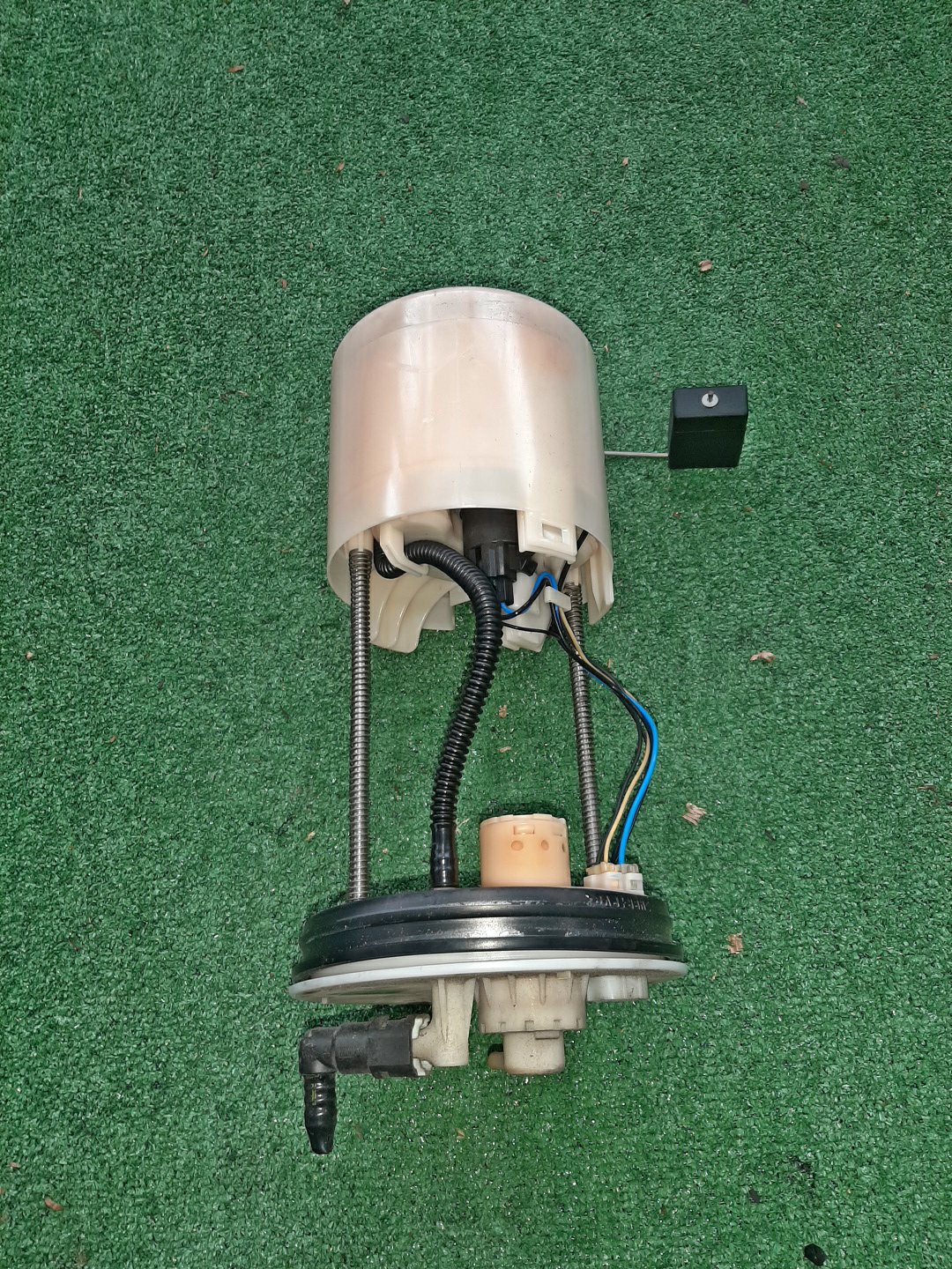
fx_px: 953
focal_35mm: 26
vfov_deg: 67.3
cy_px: 634
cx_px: 476
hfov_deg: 53.1
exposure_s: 1/50
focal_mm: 3.93
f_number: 1.7
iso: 86
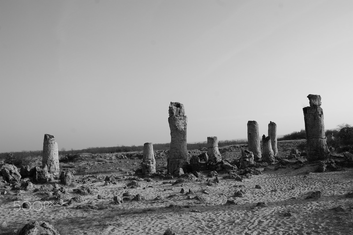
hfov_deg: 53.2
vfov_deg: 36.8
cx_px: 176
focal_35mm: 36
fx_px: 353
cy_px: 118
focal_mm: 24
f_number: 10
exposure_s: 1/80
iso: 100
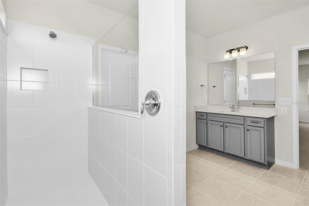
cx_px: 154
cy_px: 103
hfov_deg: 100.4
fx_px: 129
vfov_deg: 77.3
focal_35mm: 15
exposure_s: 1/80
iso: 640
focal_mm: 10
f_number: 11
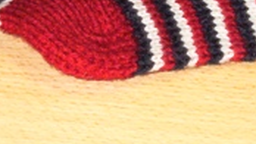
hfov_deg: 11.2
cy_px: -25
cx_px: 110
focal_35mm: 193
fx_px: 1311
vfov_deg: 6.3
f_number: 3.2
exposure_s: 1/30
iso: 400
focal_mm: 11.4
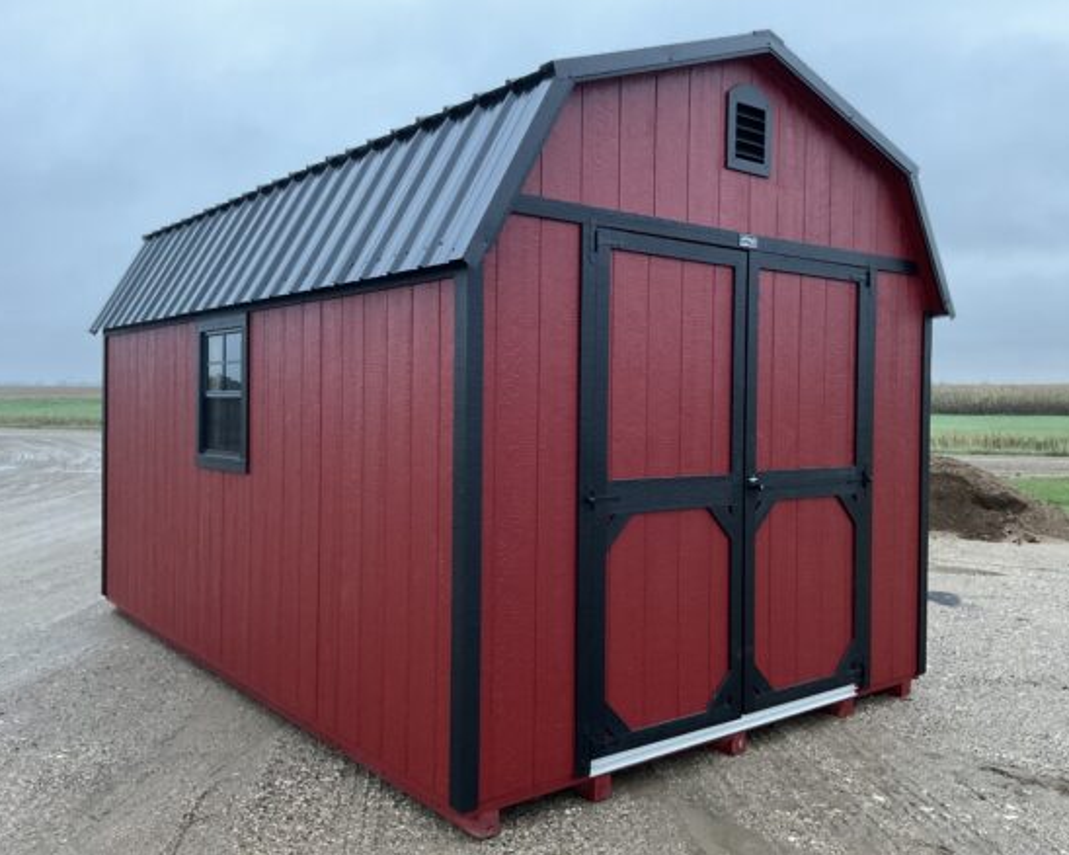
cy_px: 422
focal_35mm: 31
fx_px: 980
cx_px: 542
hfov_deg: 57.2
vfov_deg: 47.1
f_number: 1.8
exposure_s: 1/40
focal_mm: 3
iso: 200
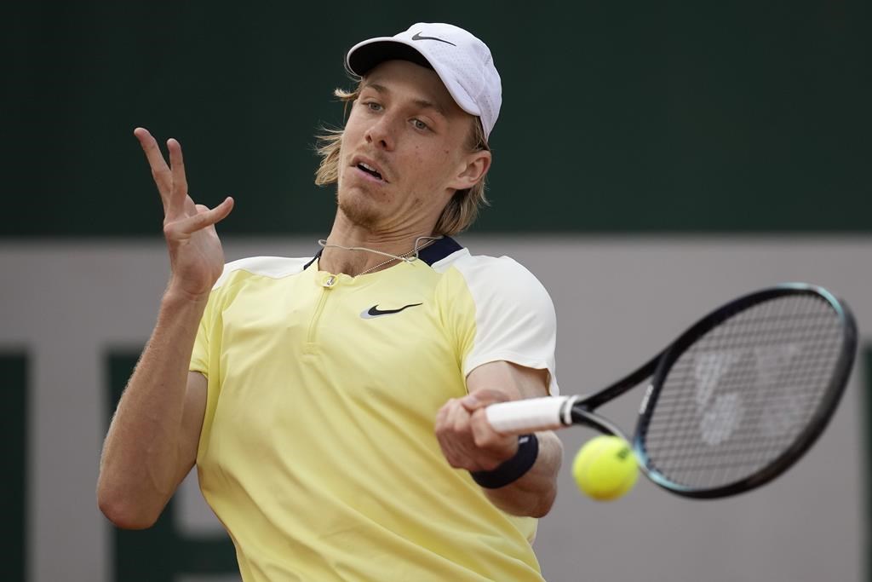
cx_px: 436
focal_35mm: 400
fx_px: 9690
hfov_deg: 5.2
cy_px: 291
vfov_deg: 3.4
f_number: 2.8
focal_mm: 400
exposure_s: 1/6400
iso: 800
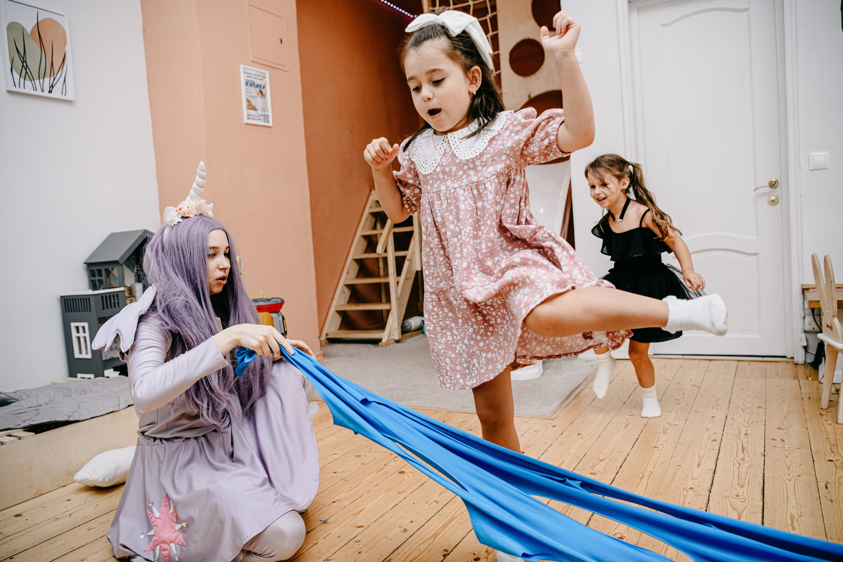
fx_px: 679
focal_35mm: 29
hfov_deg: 63.7
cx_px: 422
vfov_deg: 45.0
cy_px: 281
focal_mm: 29
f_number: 3.5
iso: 160
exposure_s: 1/160
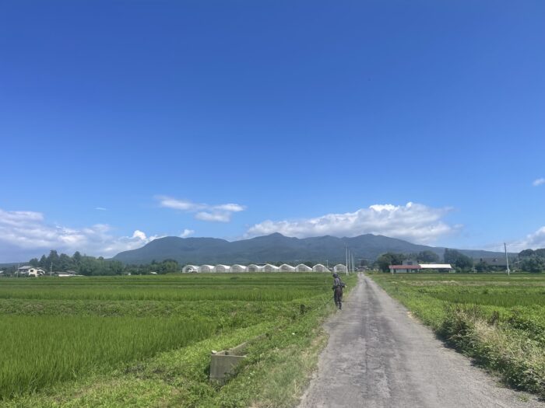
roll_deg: -1.3
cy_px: 204
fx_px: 394
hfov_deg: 69.4
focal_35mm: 25
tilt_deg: +10.6
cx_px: 272
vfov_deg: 54.9
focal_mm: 5.1
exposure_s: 1/4348
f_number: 1.6
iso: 32
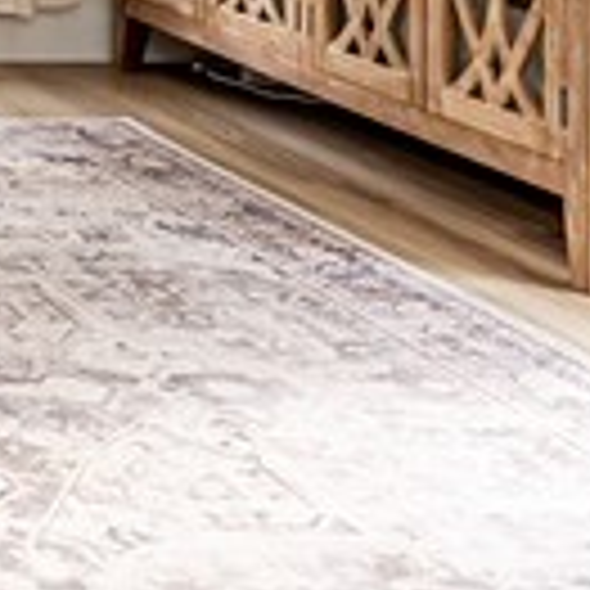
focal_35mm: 99
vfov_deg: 15.8
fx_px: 1909
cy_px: -363
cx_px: -786
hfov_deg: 13.4
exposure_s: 1/125
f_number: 8
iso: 1600
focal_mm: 14
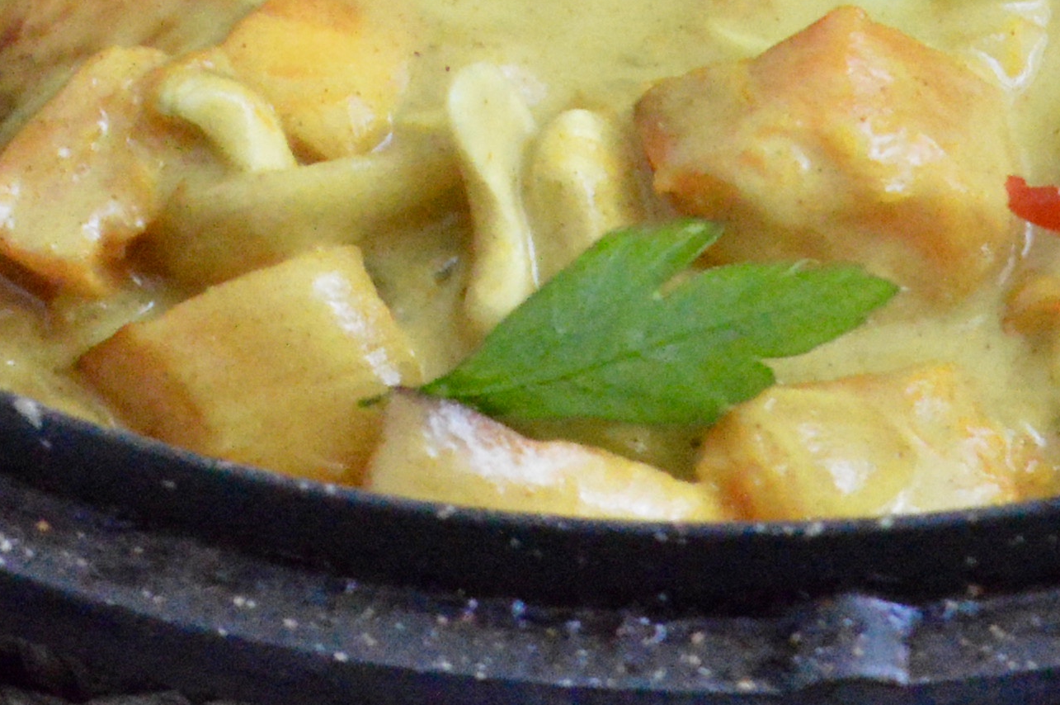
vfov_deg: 3.5
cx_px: 160
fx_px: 11364
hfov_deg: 5.3
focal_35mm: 386
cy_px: -788
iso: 6400
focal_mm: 55
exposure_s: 1/100
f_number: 5.6
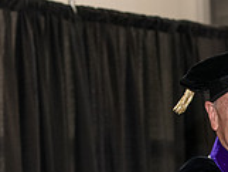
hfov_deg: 8.0
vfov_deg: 6.1
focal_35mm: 243
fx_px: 1602
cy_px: 252
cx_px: 307
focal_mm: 70
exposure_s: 1/200
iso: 2500
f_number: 5
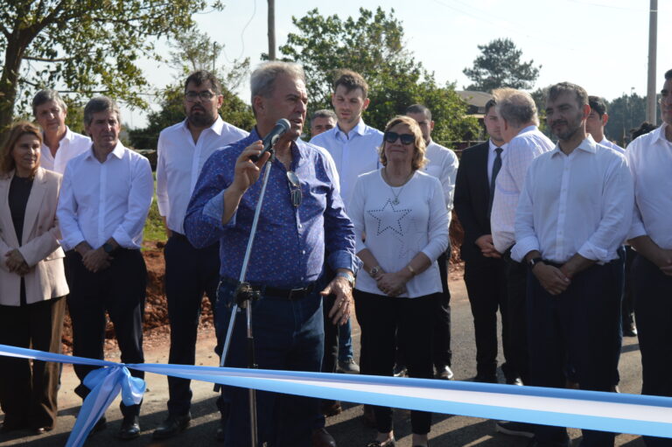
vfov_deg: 26.4
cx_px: 336
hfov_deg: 38.9
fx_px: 951
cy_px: 224
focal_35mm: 51
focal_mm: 34
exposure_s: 1/250
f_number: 8
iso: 100
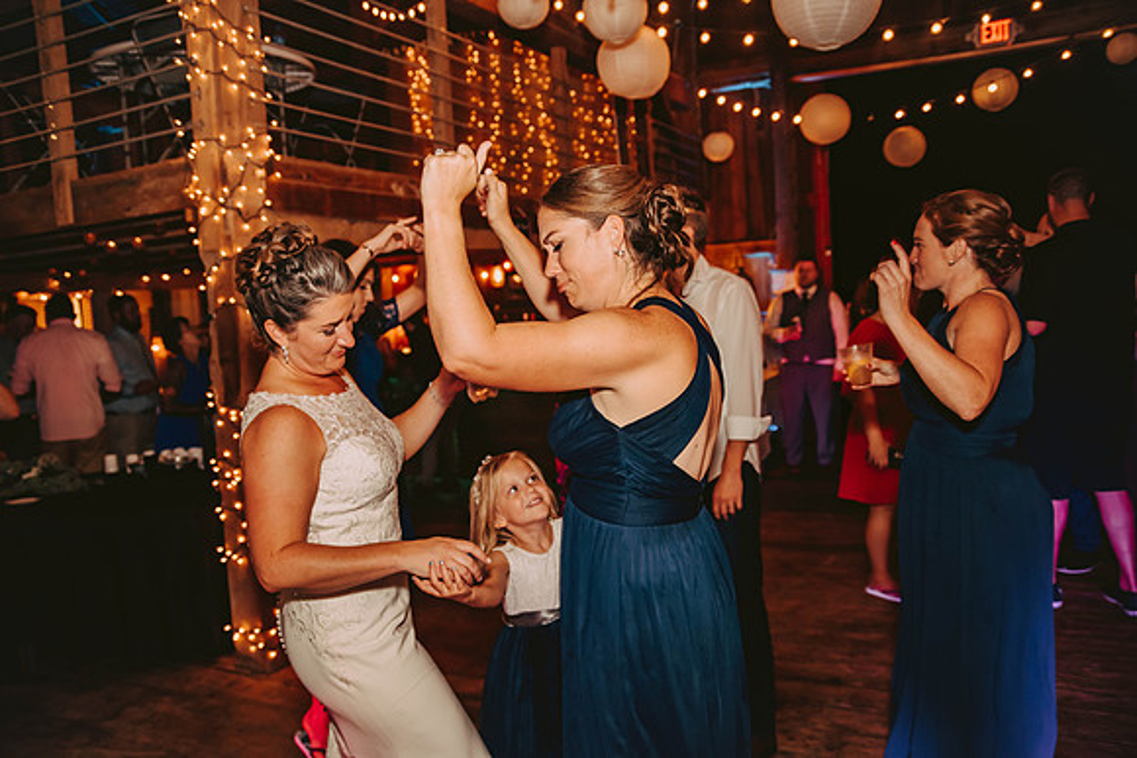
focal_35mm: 28
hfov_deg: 65.5
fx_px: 884
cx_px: 568
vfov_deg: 46.4
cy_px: 379
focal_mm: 28
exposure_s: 1/125
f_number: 2.8
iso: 1250
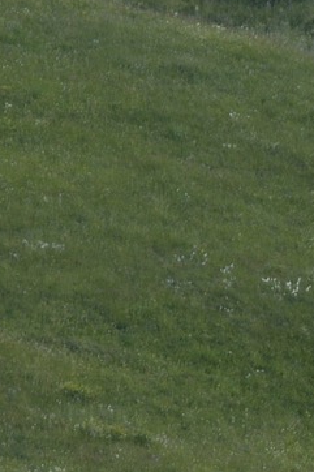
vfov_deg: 4.2
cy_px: 582
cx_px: 412
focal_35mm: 493
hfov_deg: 2.8
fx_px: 6455
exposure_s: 1/90
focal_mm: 85
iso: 200
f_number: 5
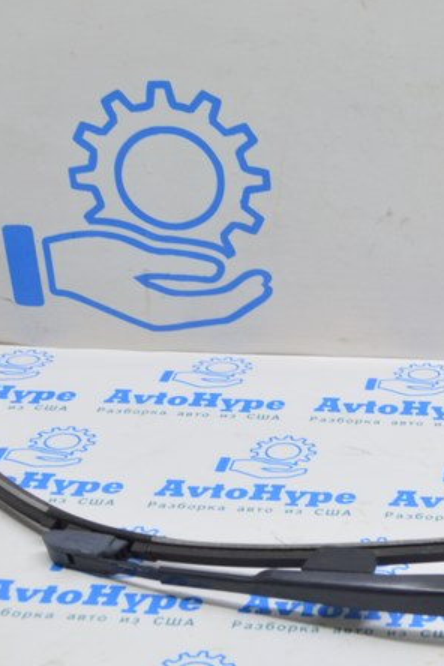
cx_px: 525
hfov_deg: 15.9
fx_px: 1535
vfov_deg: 24.4
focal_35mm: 83
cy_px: 385
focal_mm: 24
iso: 400
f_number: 5.6
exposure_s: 1/20
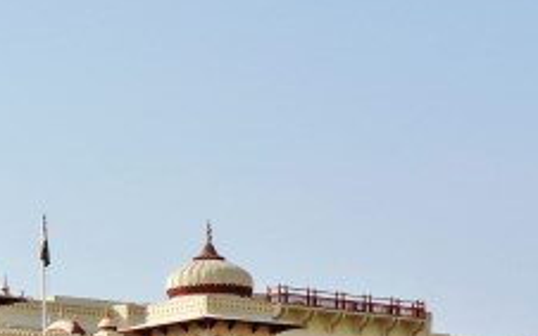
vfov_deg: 9.0
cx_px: 38
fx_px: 2110
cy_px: 417
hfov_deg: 14.4
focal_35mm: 144
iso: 160
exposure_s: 1/400
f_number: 5.6
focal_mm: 10.4
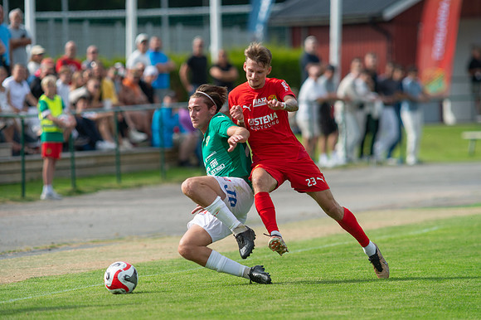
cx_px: 240
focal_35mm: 420
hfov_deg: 4.9
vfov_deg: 3.3
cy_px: 160
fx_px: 5608
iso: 280
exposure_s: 1/1600
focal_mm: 420
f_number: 4.5
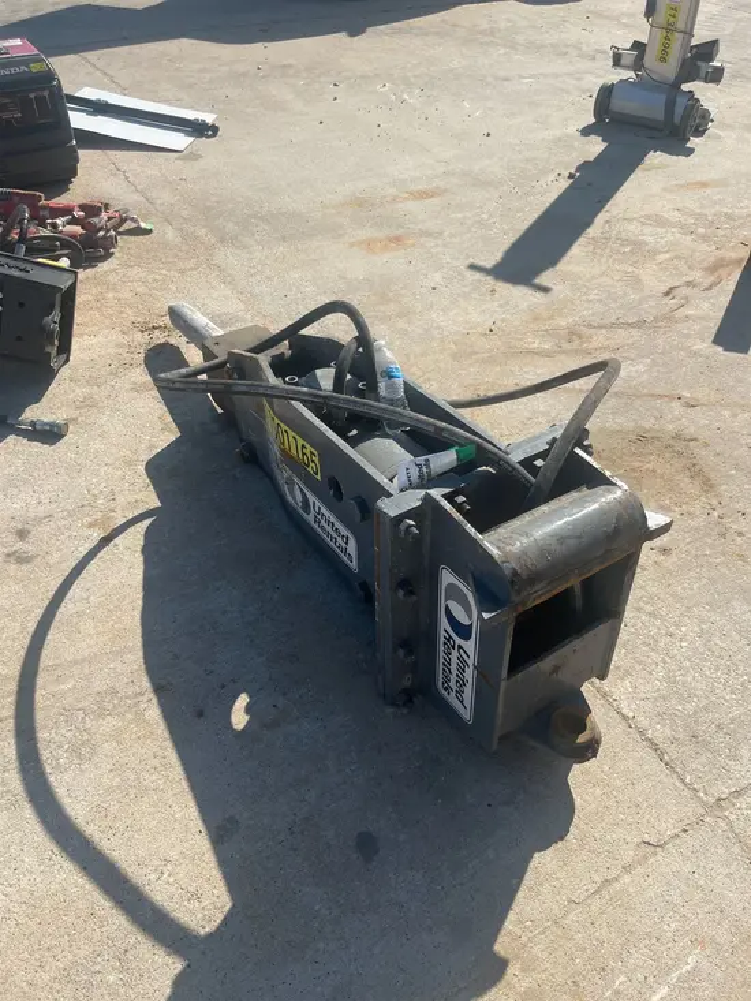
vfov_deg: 67.3
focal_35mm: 26
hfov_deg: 53.1
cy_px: 500
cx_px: 376
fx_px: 752
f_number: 1.6
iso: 50
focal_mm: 5.1
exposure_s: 1/3413
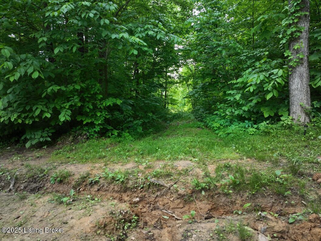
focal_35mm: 24
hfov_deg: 71.6
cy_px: 120
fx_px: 222
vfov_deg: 56.8
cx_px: 160
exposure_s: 1/15
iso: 290
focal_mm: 12.29
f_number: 2.8
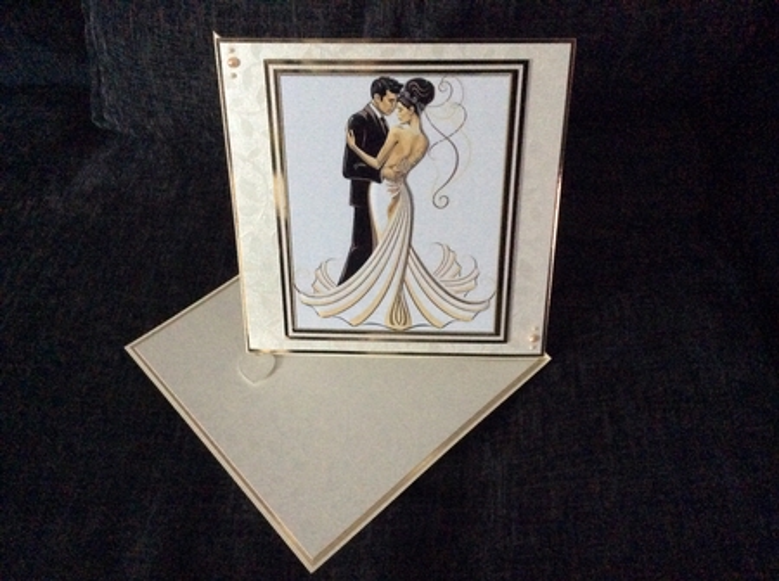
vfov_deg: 44.0
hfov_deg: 56.9
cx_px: 390
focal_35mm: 32
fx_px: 719
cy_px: 290
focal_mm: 3.3
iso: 640
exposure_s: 1/17
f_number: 2.4
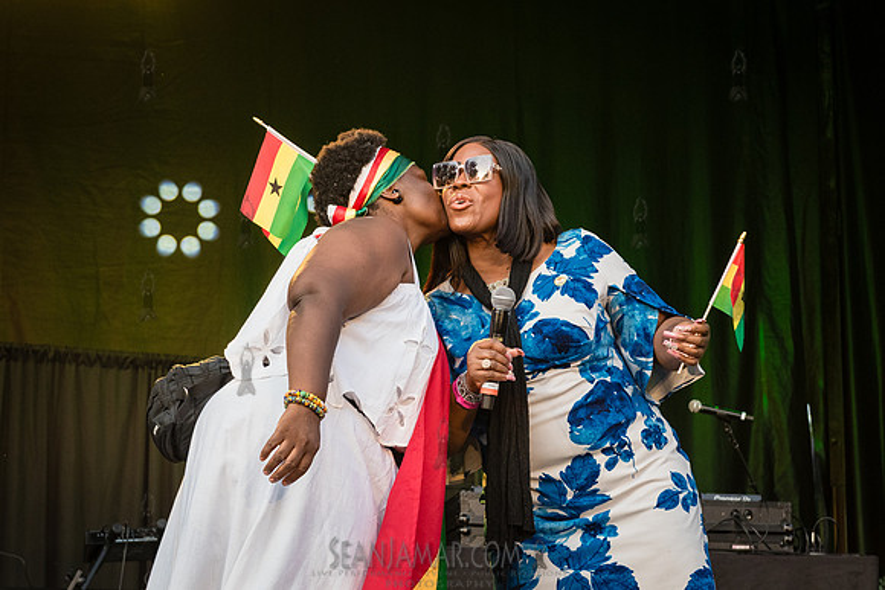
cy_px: 283
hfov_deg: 24.6
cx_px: 419
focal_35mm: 82
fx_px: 2026
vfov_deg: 16.6
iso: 2000
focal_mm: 60
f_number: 4.5
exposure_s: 1/800
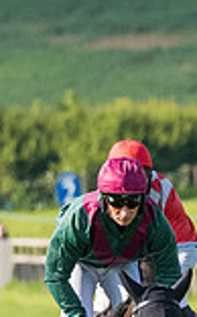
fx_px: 14545
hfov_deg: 0.8
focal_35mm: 1687
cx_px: 464
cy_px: 443
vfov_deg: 1.2
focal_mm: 160
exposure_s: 1/3200
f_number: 4
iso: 500
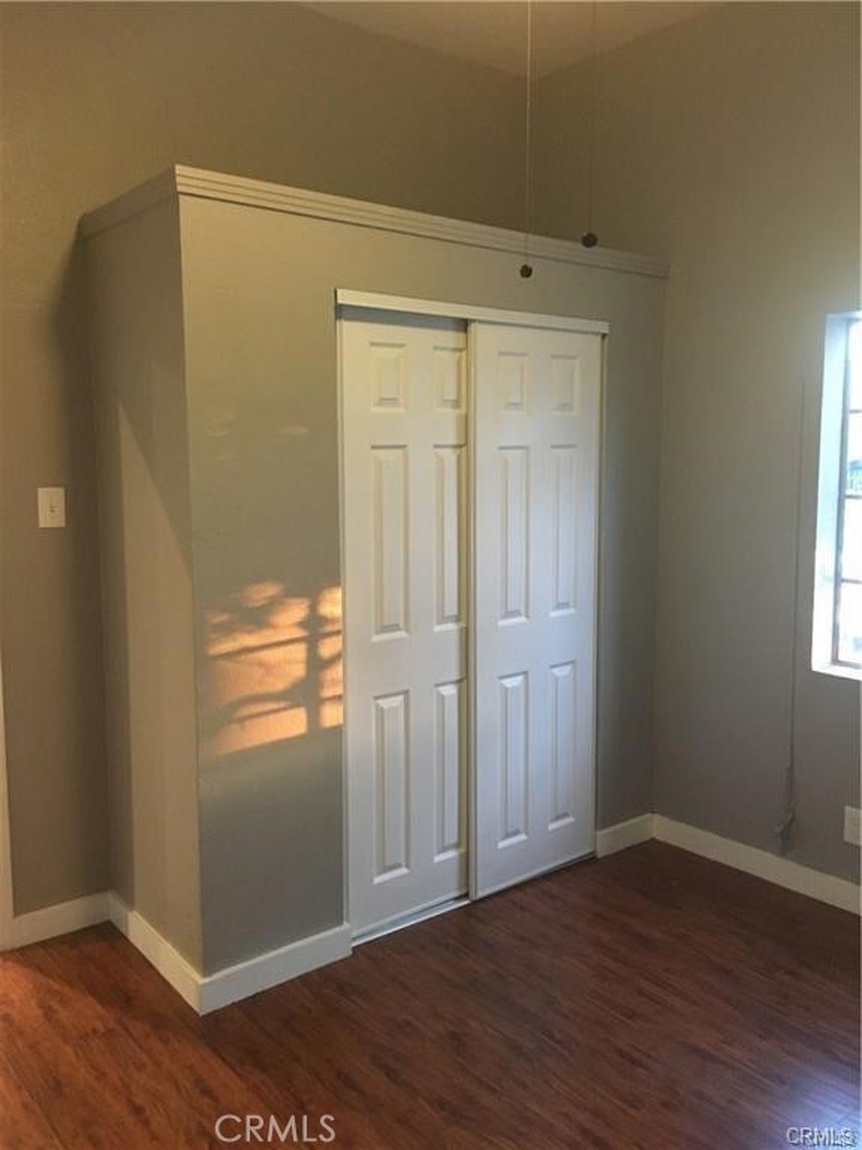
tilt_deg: -7.7
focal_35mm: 29
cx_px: 431
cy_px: 575
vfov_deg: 61.7
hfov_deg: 48.2
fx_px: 963
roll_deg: -0.2
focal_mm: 4.15
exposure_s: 1/15
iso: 250
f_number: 2.2
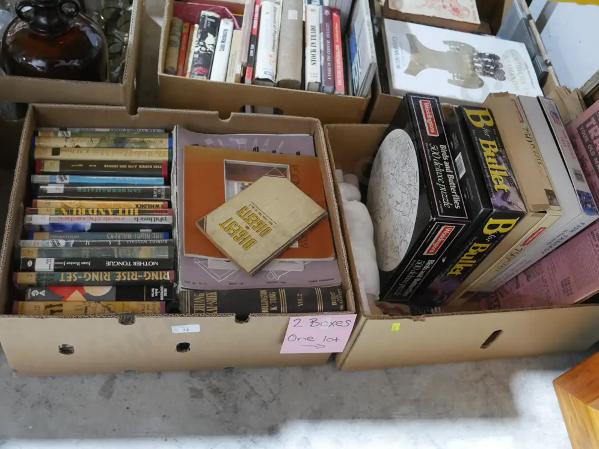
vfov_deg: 38.7
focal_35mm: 37
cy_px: 224
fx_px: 640
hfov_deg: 50.1
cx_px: 296
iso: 3200
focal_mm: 18
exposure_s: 1/50
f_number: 4
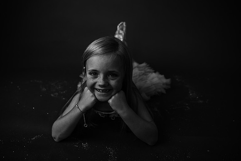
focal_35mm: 24
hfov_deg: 73.7
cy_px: 80
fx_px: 161
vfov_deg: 53.2
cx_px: 120
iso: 100
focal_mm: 24
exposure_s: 1/160
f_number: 2.8
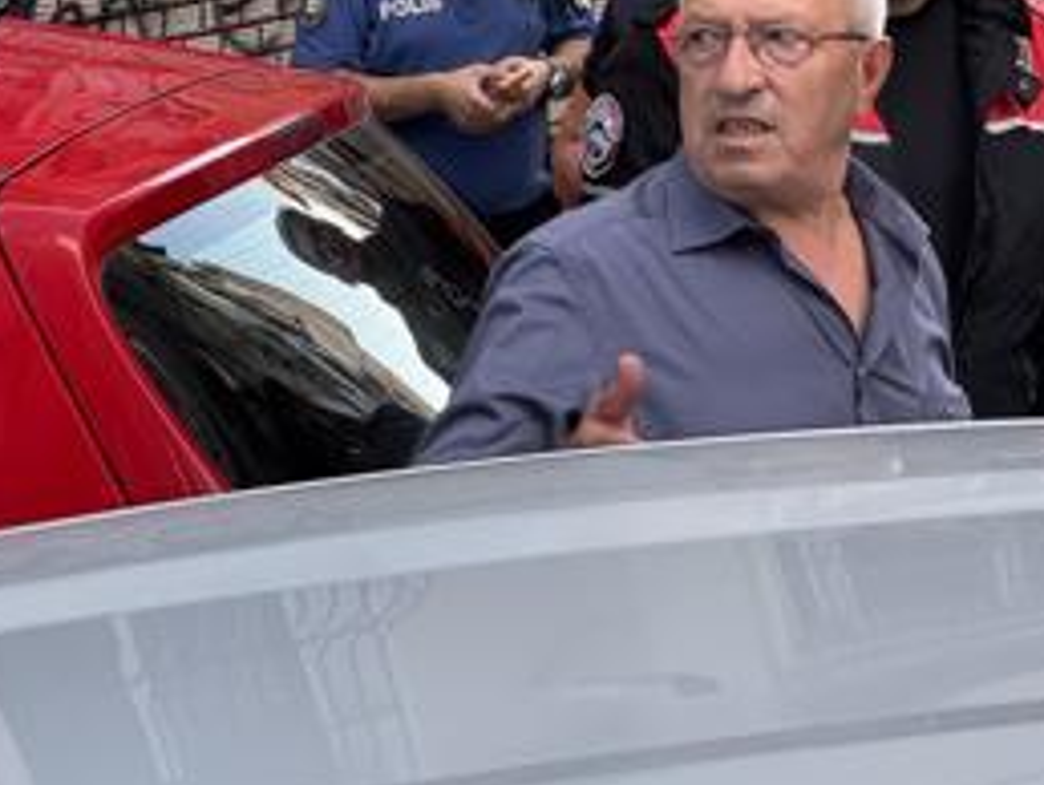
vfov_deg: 10.7
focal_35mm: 139
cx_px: 915
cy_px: 214
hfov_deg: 14.1
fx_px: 4196
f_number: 2.8
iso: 125
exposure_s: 1/99
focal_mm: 9
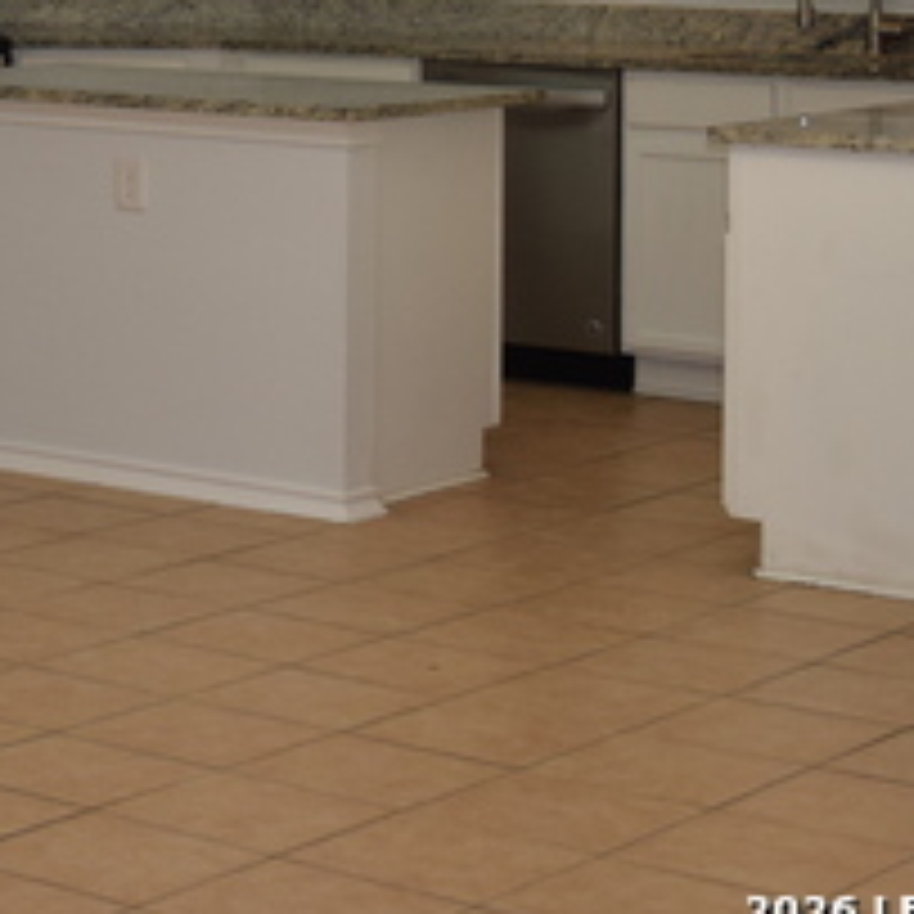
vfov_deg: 14.7
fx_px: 3475
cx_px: -338
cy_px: -25
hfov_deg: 14.3
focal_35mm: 116
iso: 500
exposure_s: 1/125
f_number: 5.6
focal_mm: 29
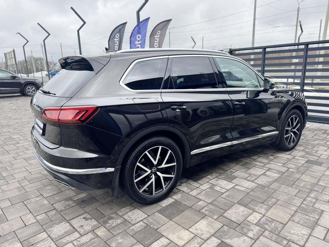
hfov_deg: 71.6
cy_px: 124
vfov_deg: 56.8
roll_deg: +2.1
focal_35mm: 24
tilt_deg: -13.8
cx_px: 164
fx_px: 228
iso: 80
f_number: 1.78
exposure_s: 1/747
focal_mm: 6.76
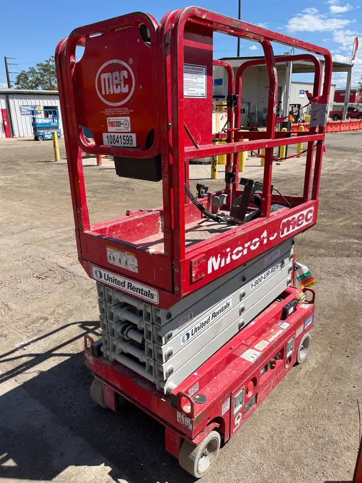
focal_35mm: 26
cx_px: 181
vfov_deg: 67.3
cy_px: 242
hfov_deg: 53.1
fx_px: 362
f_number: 1.6
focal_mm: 5.1
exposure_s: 1/3135
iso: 50
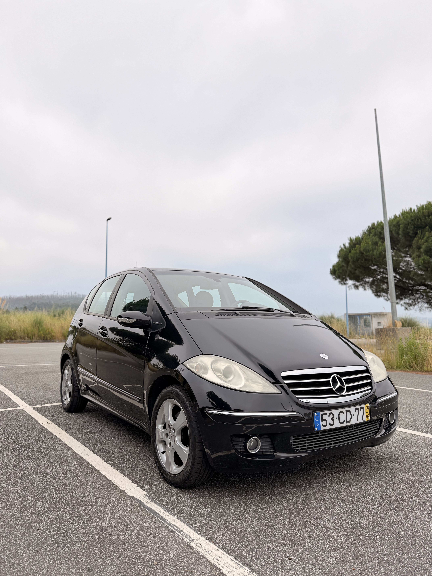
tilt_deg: +4.4
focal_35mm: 24
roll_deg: -0.3
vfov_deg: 71.6
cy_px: 288
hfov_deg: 56.8
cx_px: 216
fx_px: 399
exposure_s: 1/2000
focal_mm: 6.76
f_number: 1.78
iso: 100
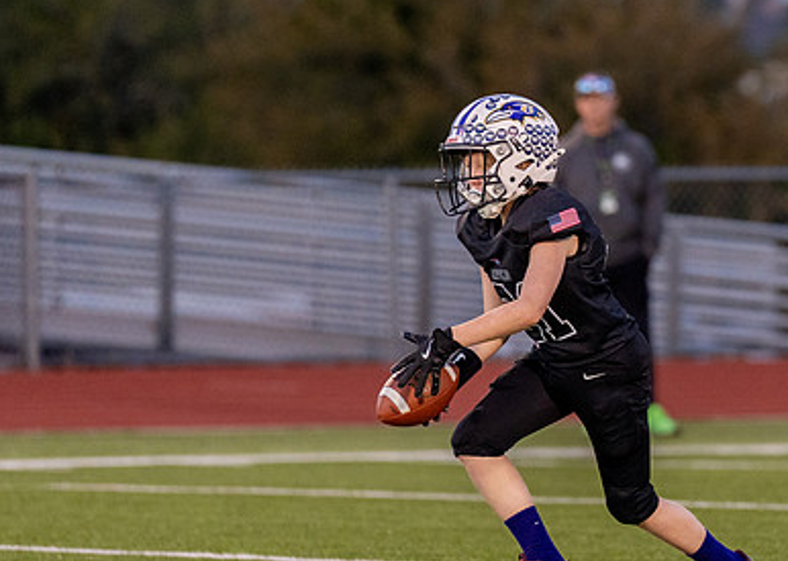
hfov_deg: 3.6
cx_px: 574
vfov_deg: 2.6
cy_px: 346
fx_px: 12611
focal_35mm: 564
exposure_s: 1/1000
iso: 1600
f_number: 2.8
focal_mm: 200
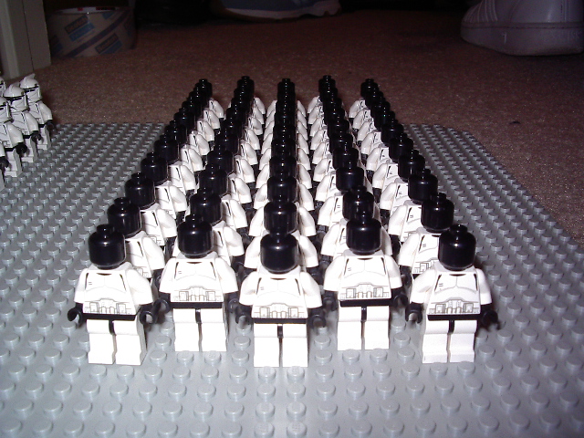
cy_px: 219
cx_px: 292
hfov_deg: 49.0
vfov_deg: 37.7
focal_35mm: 38
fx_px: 641
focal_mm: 5.8
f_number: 4.8
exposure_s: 1/60
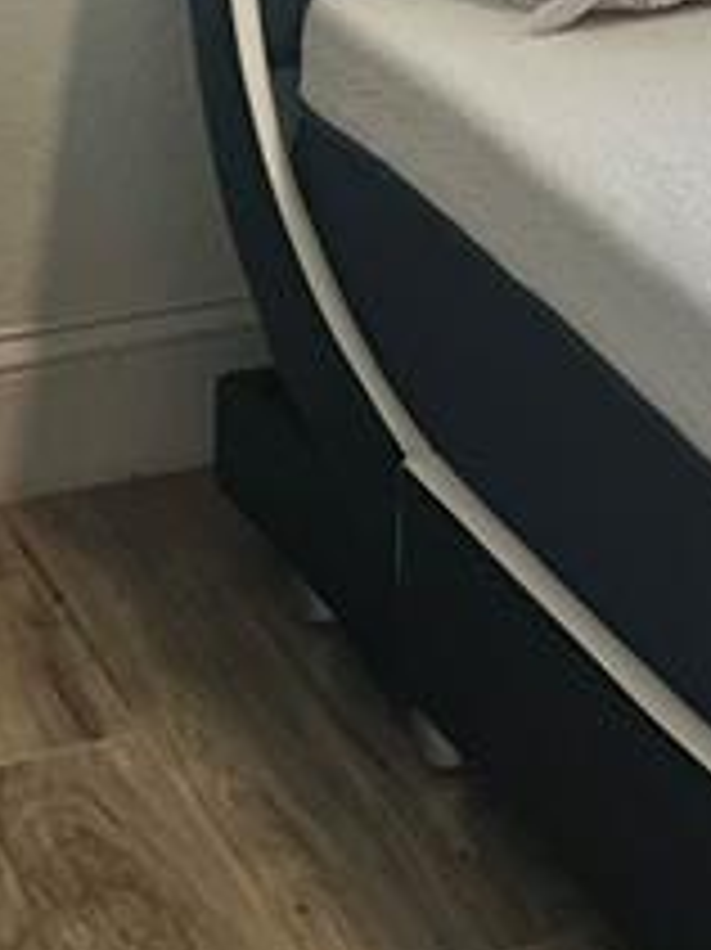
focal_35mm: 148
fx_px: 4057
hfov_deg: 9.5
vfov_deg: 12.2
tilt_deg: -6.1
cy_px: -783
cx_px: 1328
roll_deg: -1.8
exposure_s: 1/120
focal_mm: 5.7
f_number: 1.5
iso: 50
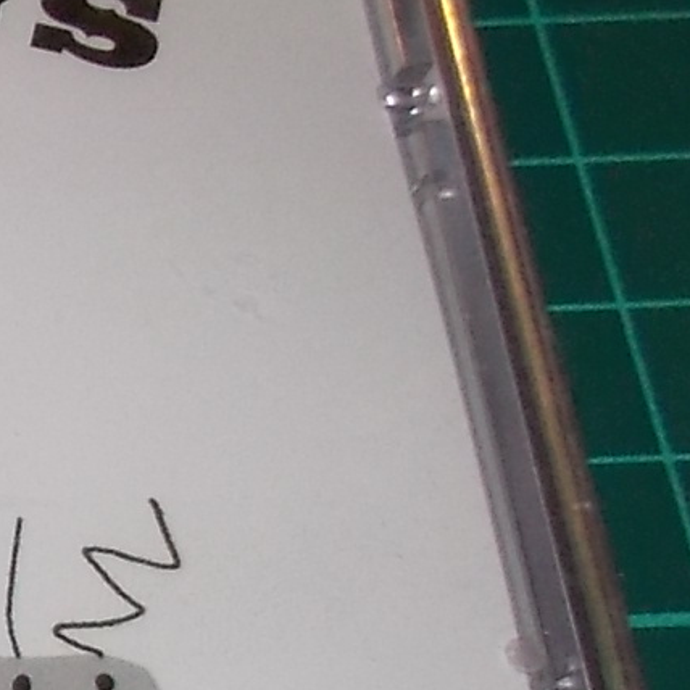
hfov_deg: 11.1
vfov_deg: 12.4
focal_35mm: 136
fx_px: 3067
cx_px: -895
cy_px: 946
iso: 200
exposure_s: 1/30
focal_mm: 4.1
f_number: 3.3
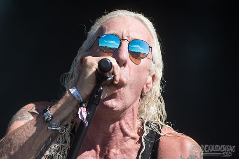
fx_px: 2227
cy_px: 72
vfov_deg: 4.1
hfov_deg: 6.1
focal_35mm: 335
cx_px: 80
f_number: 4
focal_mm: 200
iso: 250
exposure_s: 1/2000
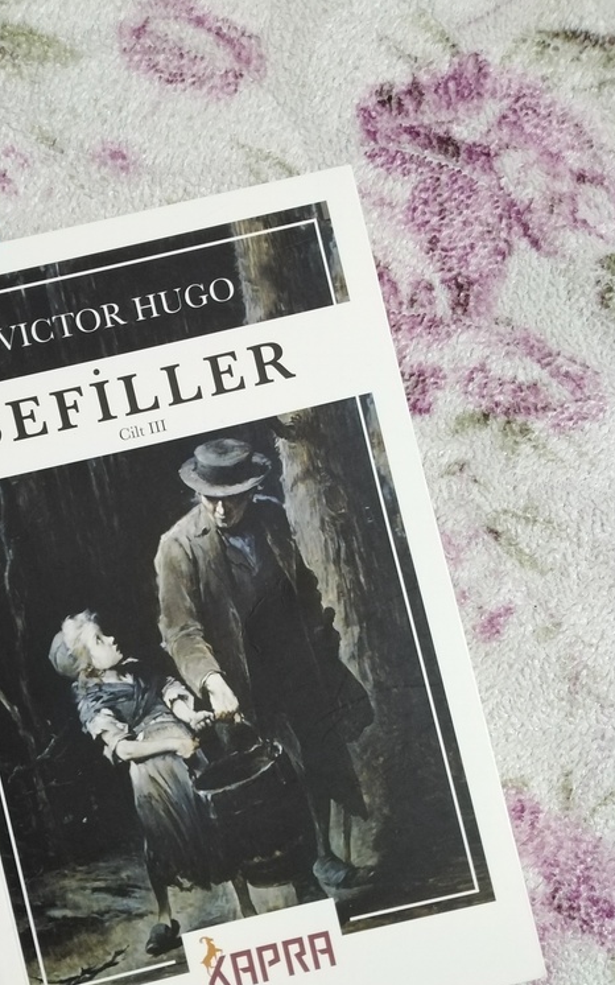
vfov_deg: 56.3
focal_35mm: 34
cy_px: 592
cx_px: 214
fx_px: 912
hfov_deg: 36.9
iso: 395
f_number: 1.8
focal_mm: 3.62
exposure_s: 1/24
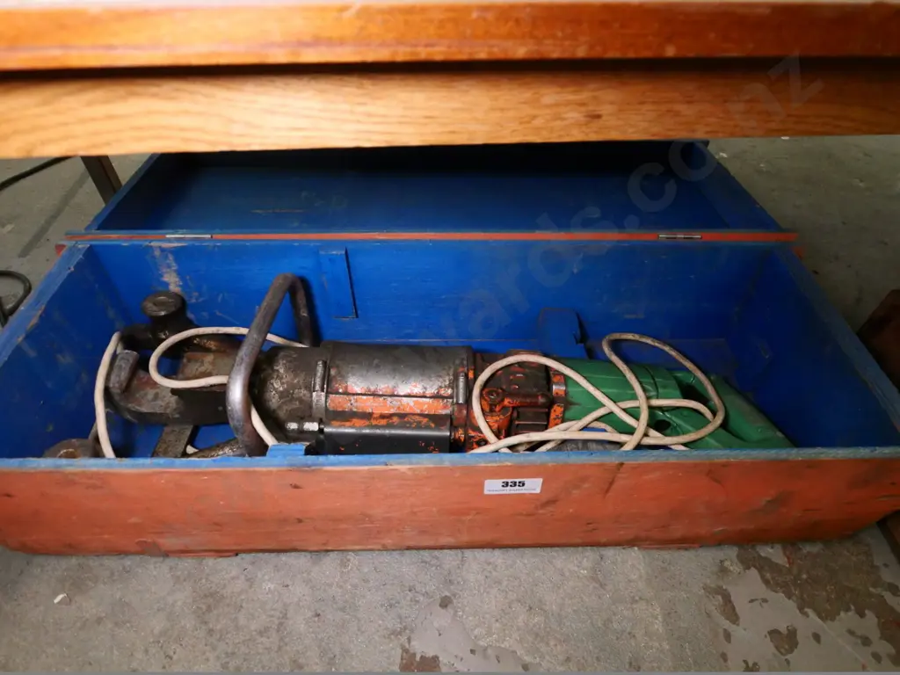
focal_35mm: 20
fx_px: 520
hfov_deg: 81.7
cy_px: 338
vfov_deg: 66.0
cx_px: 450
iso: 3200
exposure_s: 1/250
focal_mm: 10
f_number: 4.5
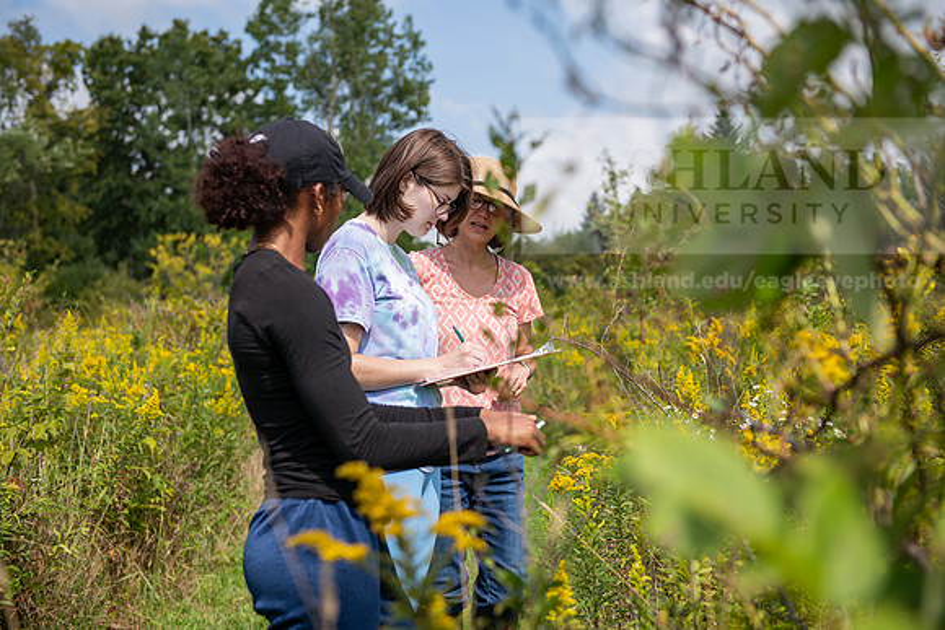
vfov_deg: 24.2
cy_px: 315
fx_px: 1470
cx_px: 472
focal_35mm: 56
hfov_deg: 35.6
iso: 50
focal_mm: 56
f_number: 3.5
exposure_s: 1/500
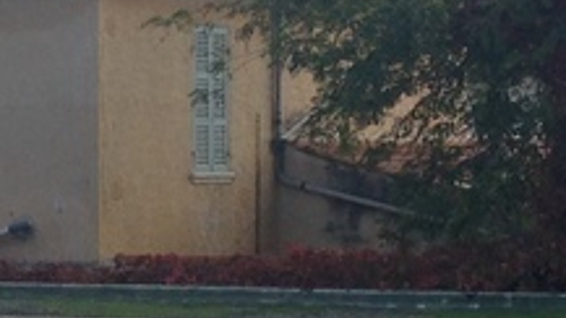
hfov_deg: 10.4
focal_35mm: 199
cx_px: -334
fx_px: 2986
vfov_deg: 6.1
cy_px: 388
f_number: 2.4
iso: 50
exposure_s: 1/903
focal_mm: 4.13
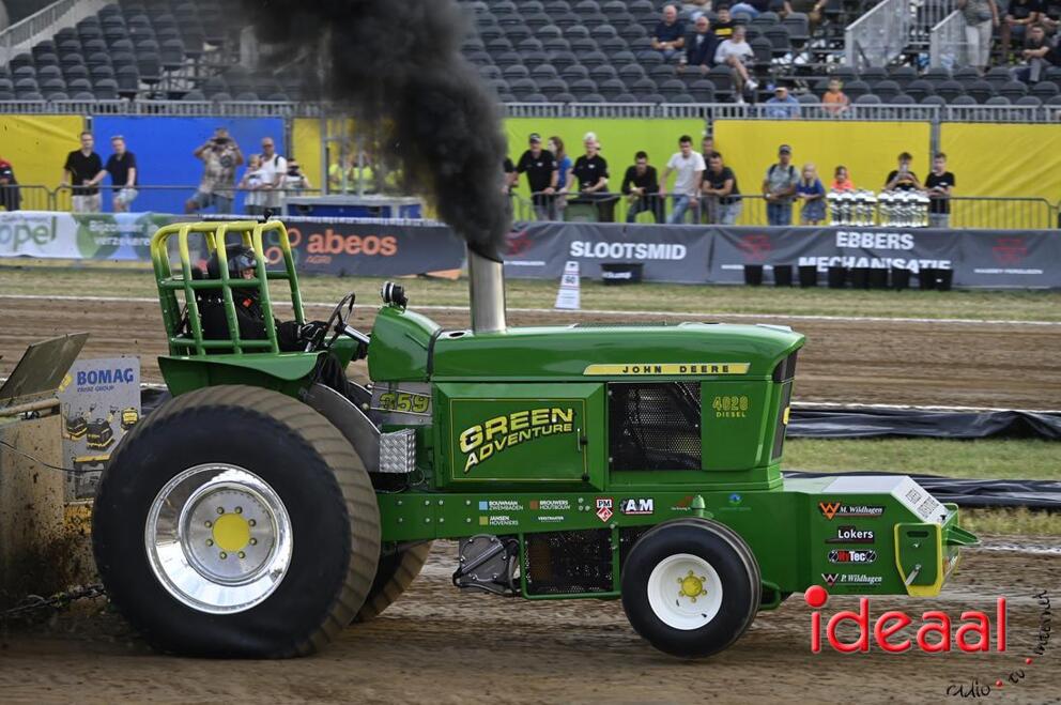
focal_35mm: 170
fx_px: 5004
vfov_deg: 8.1
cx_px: 530
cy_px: 352
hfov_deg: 12.1
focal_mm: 170
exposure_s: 1/400
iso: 320
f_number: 4.8
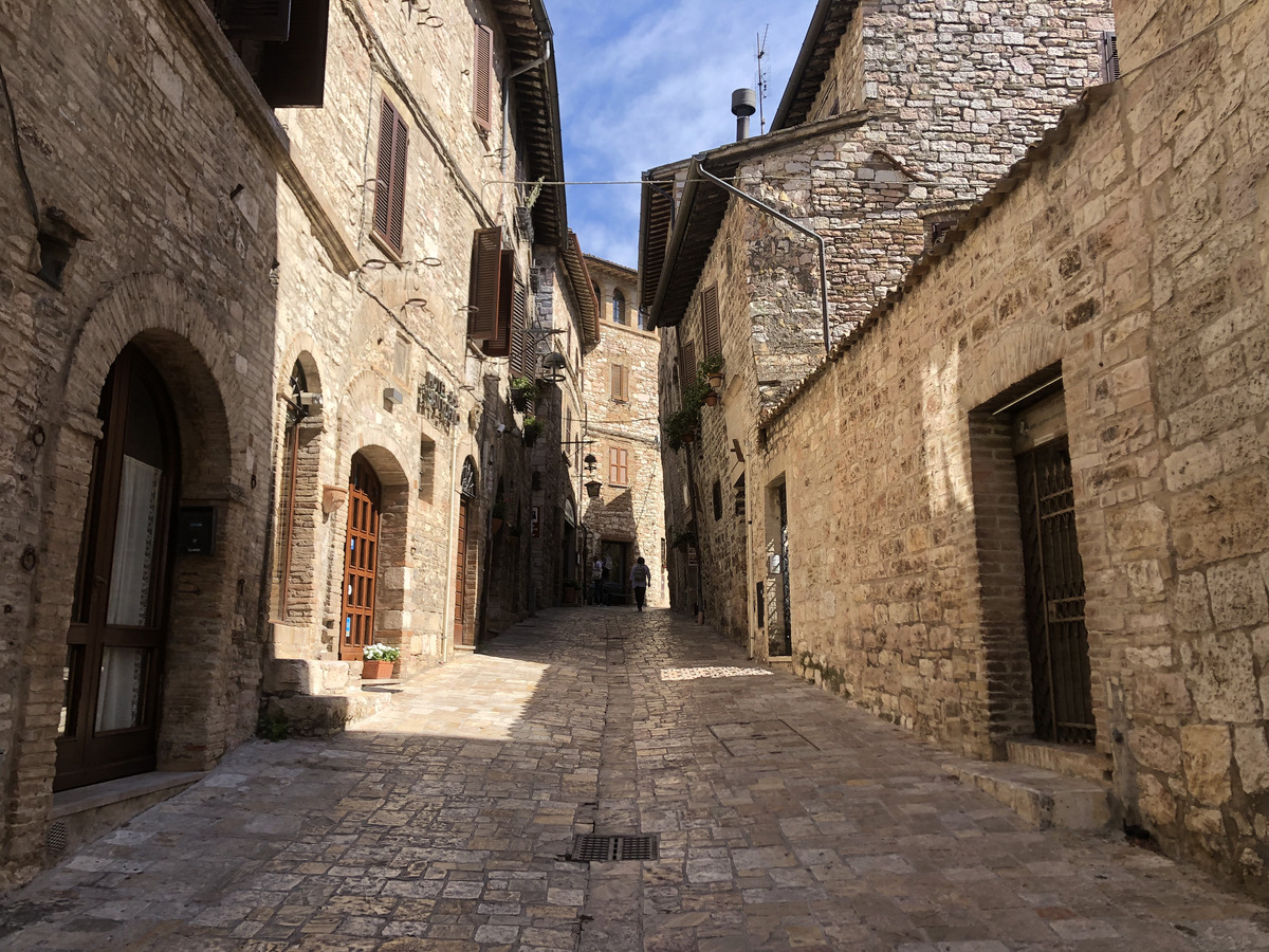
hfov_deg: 63.4
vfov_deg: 49.7
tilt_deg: +10.1
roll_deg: +0.4
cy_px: 476
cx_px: 634
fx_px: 1026
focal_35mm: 28
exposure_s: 1/1091
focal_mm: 4
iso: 20
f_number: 1.8
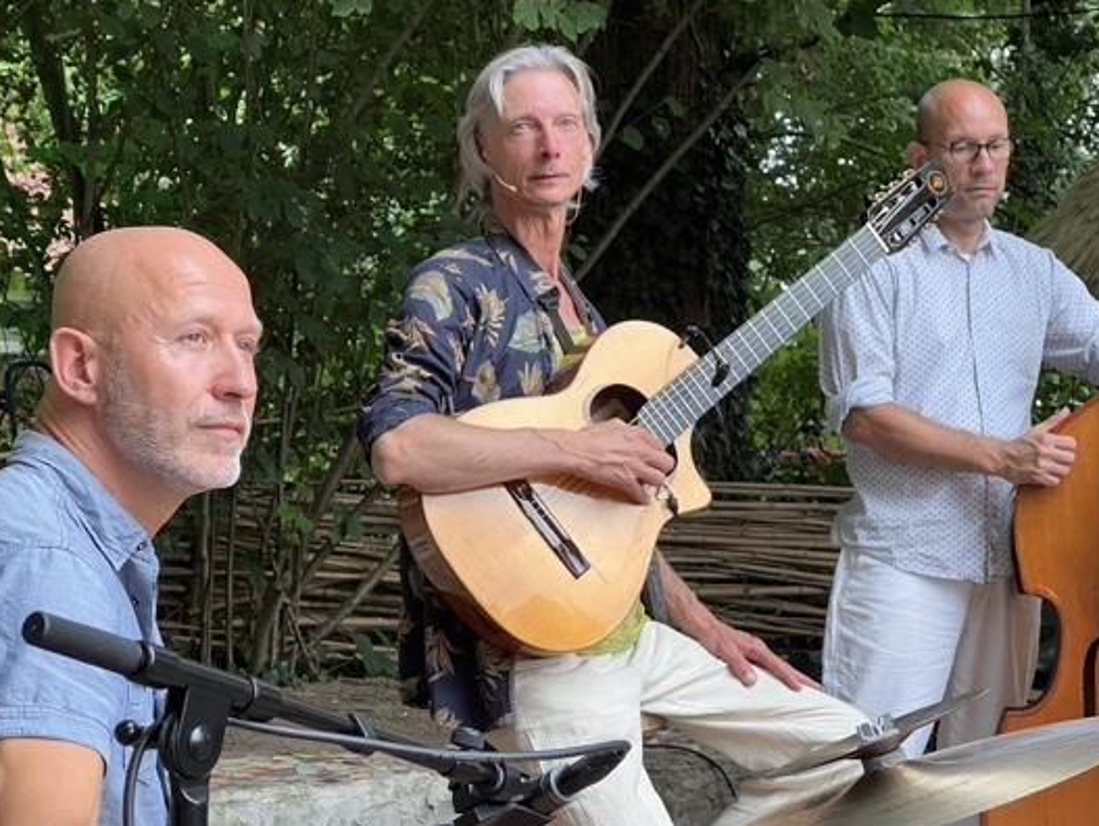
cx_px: 587
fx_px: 2732
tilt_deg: -0.4
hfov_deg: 22.7
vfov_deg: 17.2
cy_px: 444
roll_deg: -0.3
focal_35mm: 86
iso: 250
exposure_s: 1/100
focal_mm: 9
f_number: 2.8
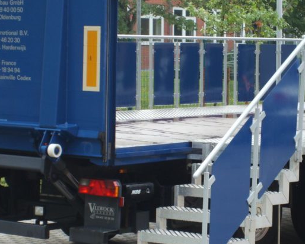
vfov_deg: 10.1
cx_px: 173
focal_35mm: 153
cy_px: 156
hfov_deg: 12.6
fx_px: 1382
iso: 50
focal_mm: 17.4
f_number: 4.9
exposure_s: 1/90
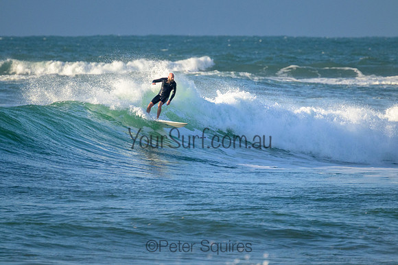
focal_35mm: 824
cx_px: 199
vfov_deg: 1.7
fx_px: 9114
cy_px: 132
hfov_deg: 2.5
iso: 2200
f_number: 11
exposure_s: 1/2000
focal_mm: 800
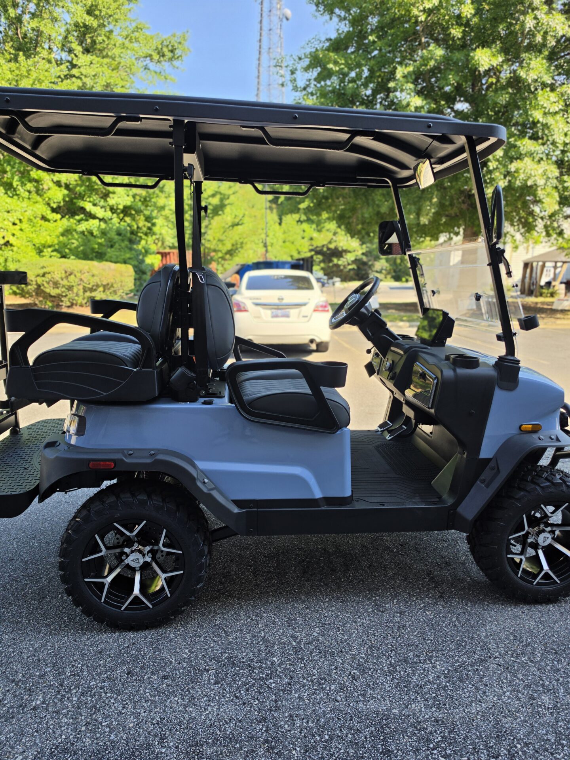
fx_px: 505
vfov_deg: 73.9
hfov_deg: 58.9
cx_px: 285
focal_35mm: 23
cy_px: 380
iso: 64
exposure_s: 1/2593
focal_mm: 6.5
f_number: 1.4
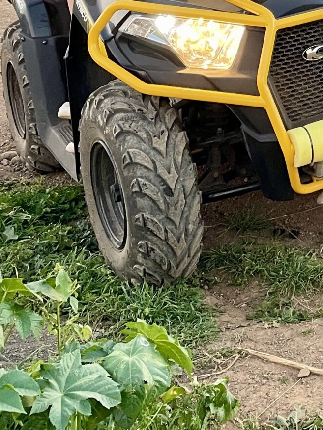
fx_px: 946
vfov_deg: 23.1
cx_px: 446
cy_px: -109
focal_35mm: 76
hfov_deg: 17.8
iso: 125
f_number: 1.6
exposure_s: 1/88
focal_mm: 4.2
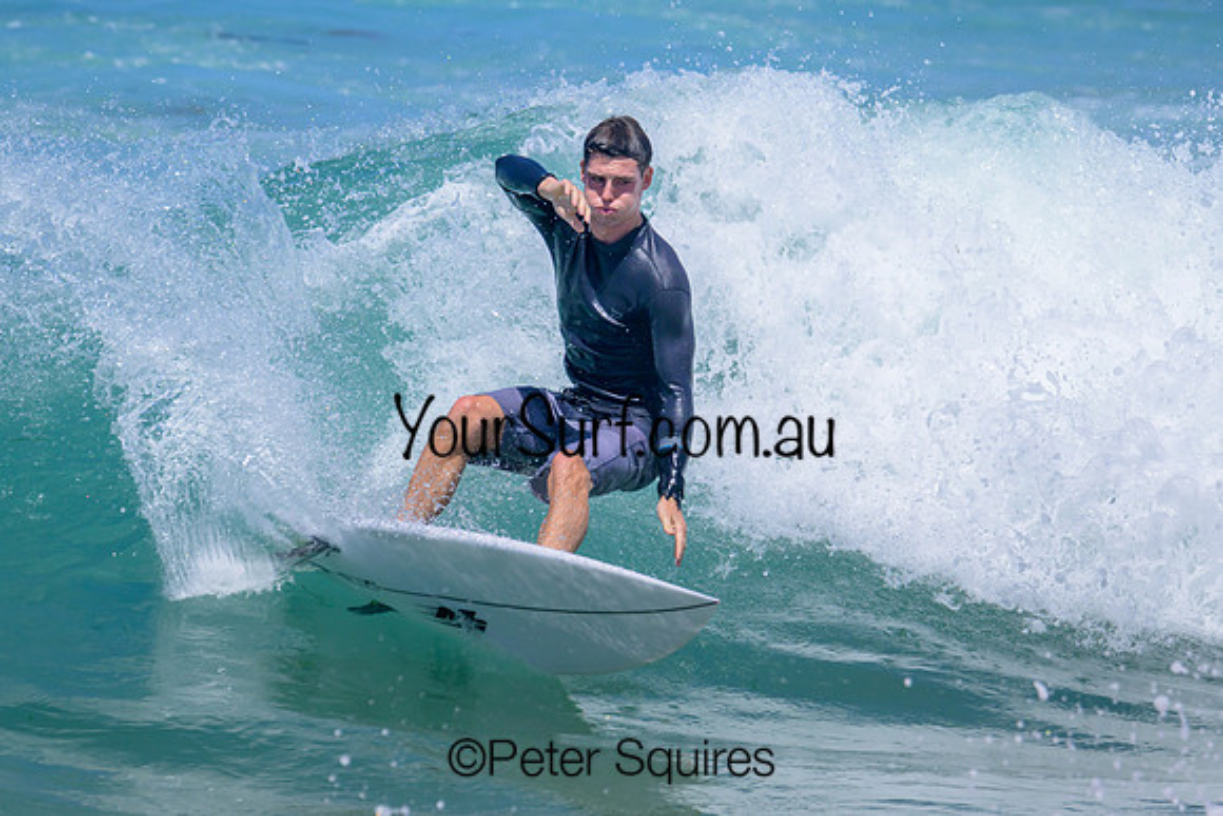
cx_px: 832
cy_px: 283
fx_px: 21258
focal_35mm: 626
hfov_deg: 3.3
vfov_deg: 2.2
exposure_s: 1/2000
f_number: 11
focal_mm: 460
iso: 500
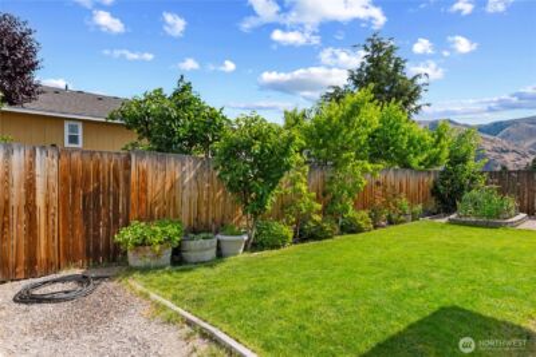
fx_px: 298
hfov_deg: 84.0
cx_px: 268
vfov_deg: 62.0
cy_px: 178
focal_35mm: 20
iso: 100
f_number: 7.1
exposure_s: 1/1250
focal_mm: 20
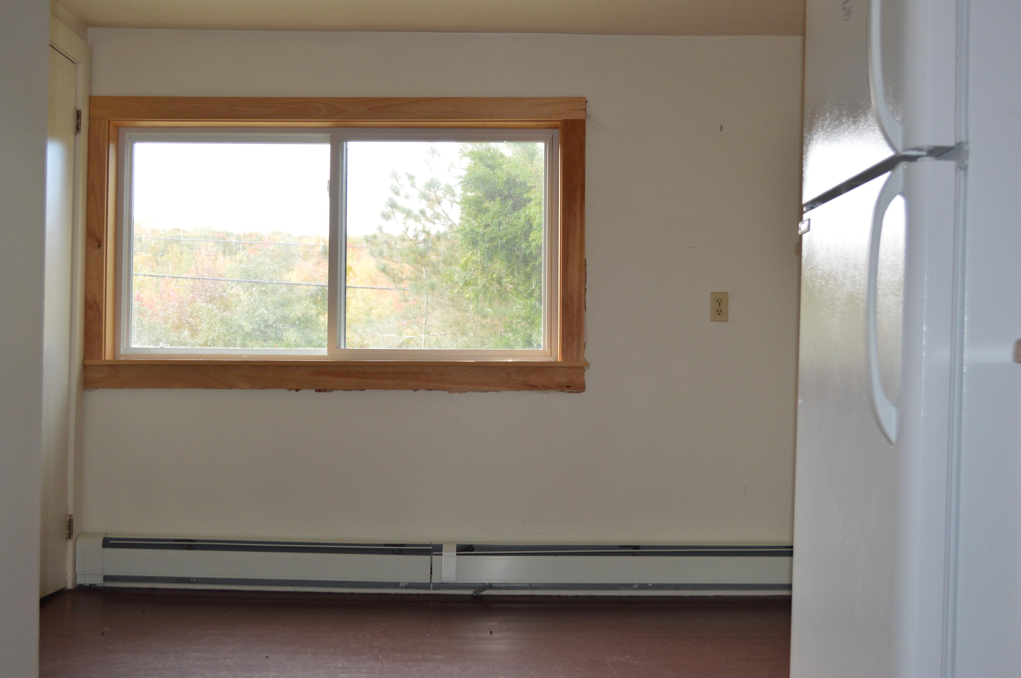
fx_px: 1275
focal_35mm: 45
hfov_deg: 43.6
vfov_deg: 29.8
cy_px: 339
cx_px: 510
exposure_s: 1/60
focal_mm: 30
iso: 400
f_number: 4.5
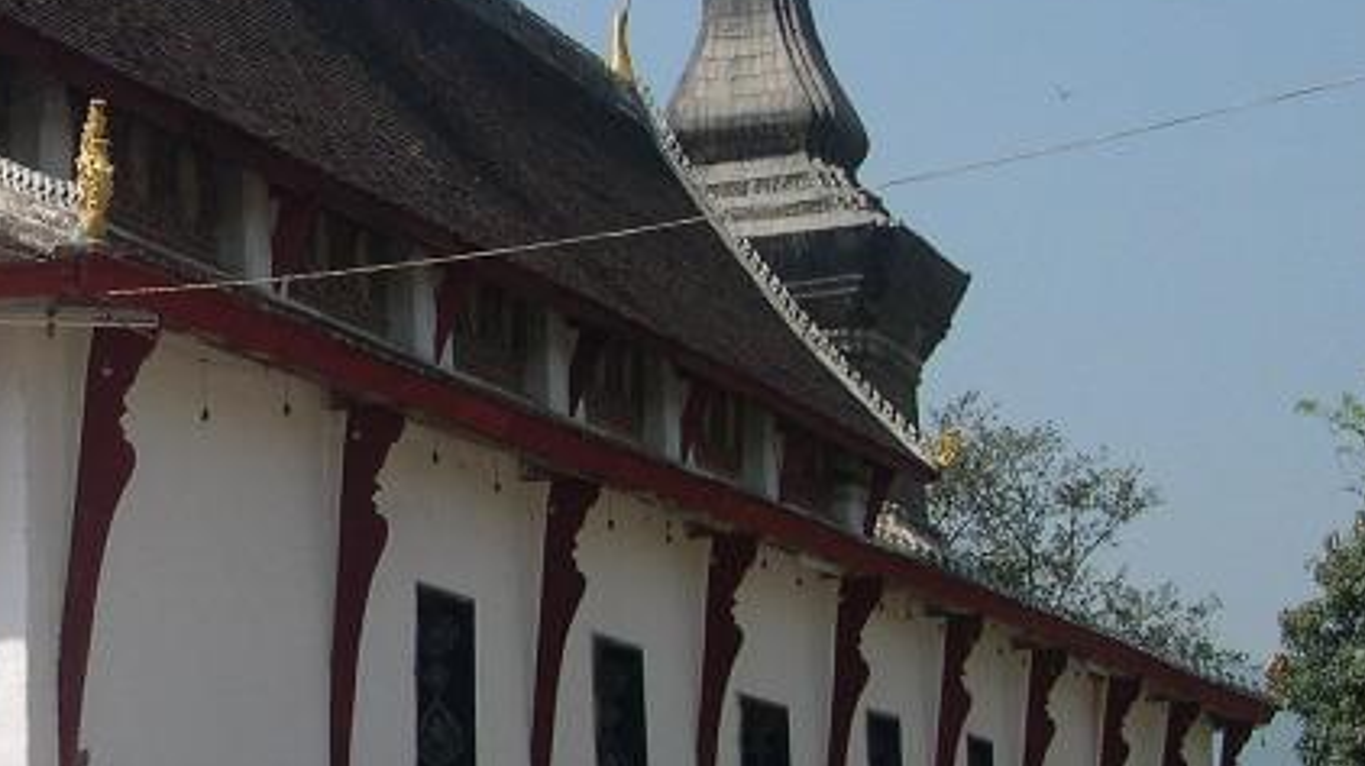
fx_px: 4016
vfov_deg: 10.9
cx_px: -249
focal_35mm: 111
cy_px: 210
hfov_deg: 18.3
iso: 100
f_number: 8
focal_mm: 9
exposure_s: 1/221
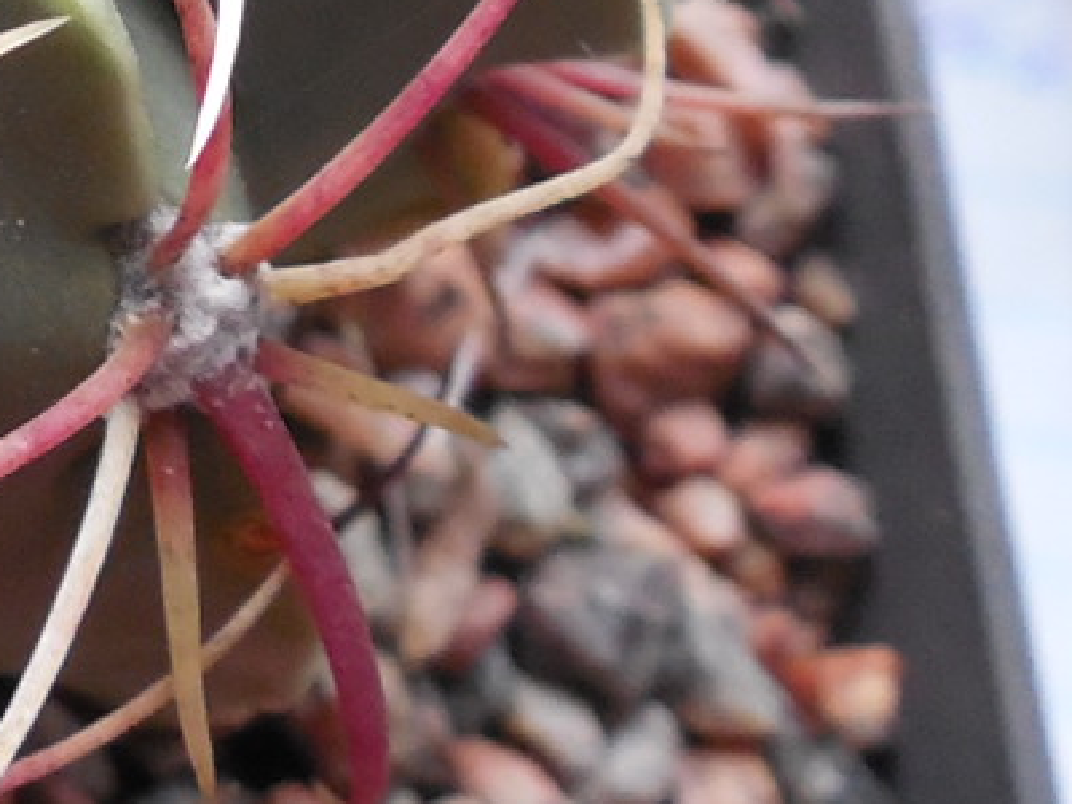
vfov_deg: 11.4
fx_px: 3840
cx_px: -726
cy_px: -423
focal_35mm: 124
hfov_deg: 14.4
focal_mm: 5.6
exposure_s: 1/30
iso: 360
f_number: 3.6
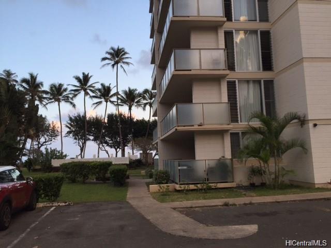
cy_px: 124
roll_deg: +0.1
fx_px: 277
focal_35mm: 29
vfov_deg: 48.2
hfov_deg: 61.7
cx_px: 166
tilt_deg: +8.3
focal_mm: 4.15
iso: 32
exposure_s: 1/295
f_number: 2.2
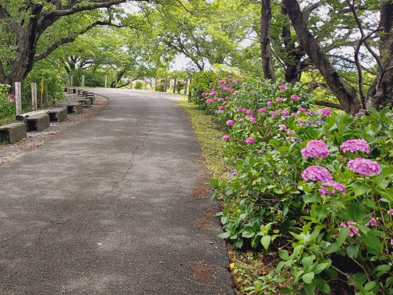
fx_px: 432
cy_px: 128
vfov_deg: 37.7
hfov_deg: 48.0
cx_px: 126
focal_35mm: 38
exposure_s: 1/186
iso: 50
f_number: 2
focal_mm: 4.6
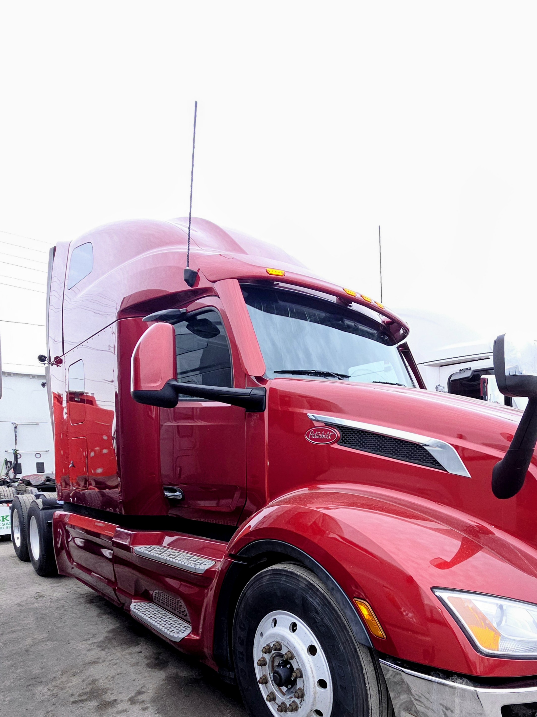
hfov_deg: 69.6
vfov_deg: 84.6
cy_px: 479
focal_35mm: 18
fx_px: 372
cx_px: 356
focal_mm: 2.2
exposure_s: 1/218
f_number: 2.2
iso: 50
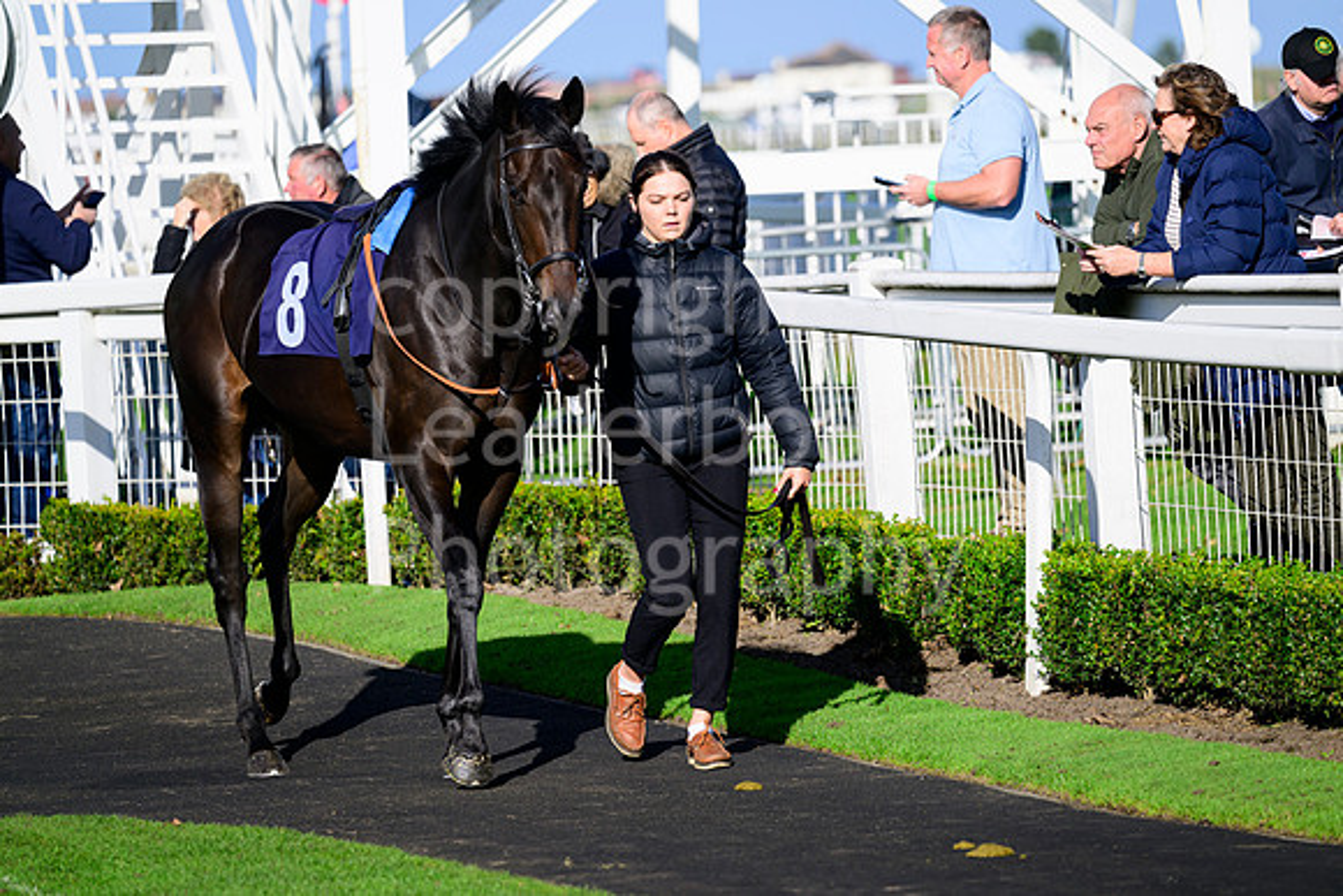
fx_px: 9328
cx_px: 672
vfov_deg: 5.5
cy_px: 448
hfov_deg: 8.2
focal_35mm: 250
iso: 400
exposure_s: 1/2000
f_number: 5.6
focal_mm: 250
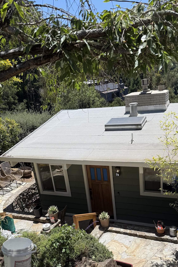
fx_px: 252
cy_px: 181
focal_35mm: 34
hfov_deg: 38.8
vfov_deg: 54.5
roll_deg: +6.8
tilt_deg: -23.2
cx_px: 104
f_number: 1.78
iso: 80
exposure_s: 1/4167
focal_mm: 6.76
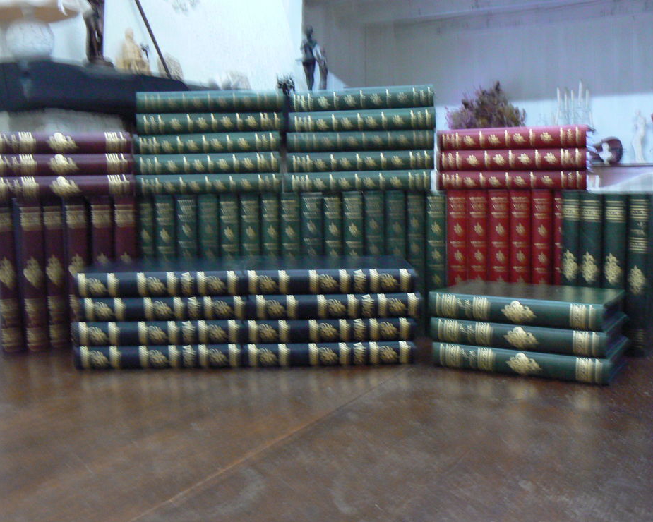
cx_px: 315
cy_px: 259
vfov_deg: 39.2
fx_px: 734
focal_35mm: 38
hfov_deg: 47.9
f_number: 2.8
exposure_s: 1/4
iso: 200
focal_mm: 6
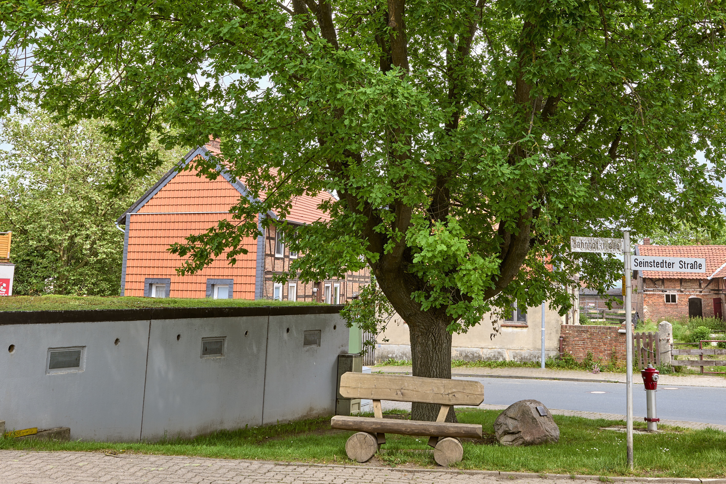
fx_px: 847
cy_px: 138
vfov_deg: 31.5
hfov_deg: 46.1
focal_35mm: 42
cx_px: 445
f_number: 11
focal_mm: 29
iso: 64
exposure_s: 1/30
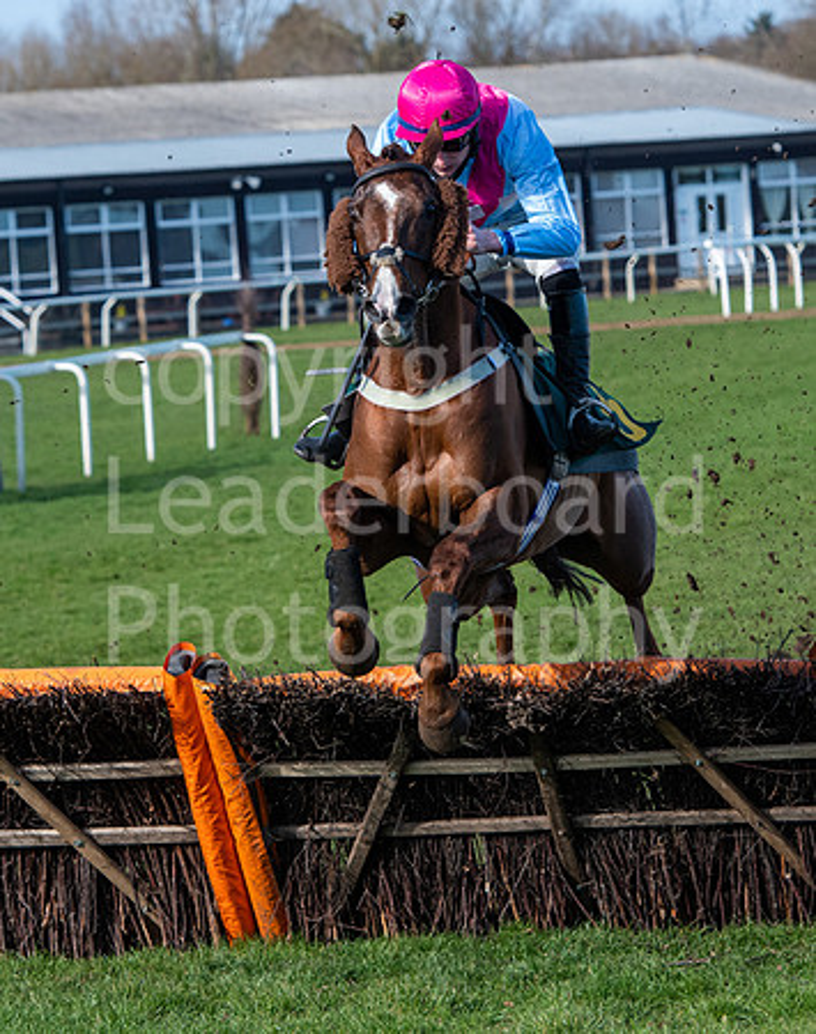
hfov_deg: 5.5
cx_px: 280
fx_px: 8468
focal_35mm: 278
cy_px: 521
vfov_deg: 7.0
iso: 800
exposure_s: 1/1250
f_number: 5.6
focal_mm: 130
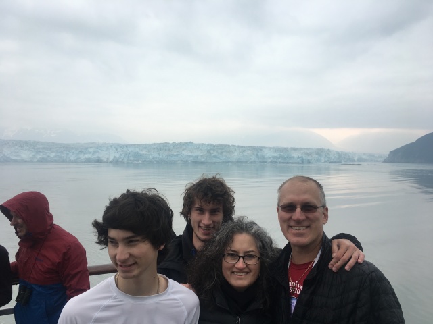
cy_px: 162
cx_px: 216
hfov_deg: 61.7
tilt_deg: -0.6
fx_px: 363
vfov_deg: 48.2
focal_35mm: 29
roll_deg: -0.1
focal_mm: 4.15
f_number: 2.2
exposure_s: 1/545
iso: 25
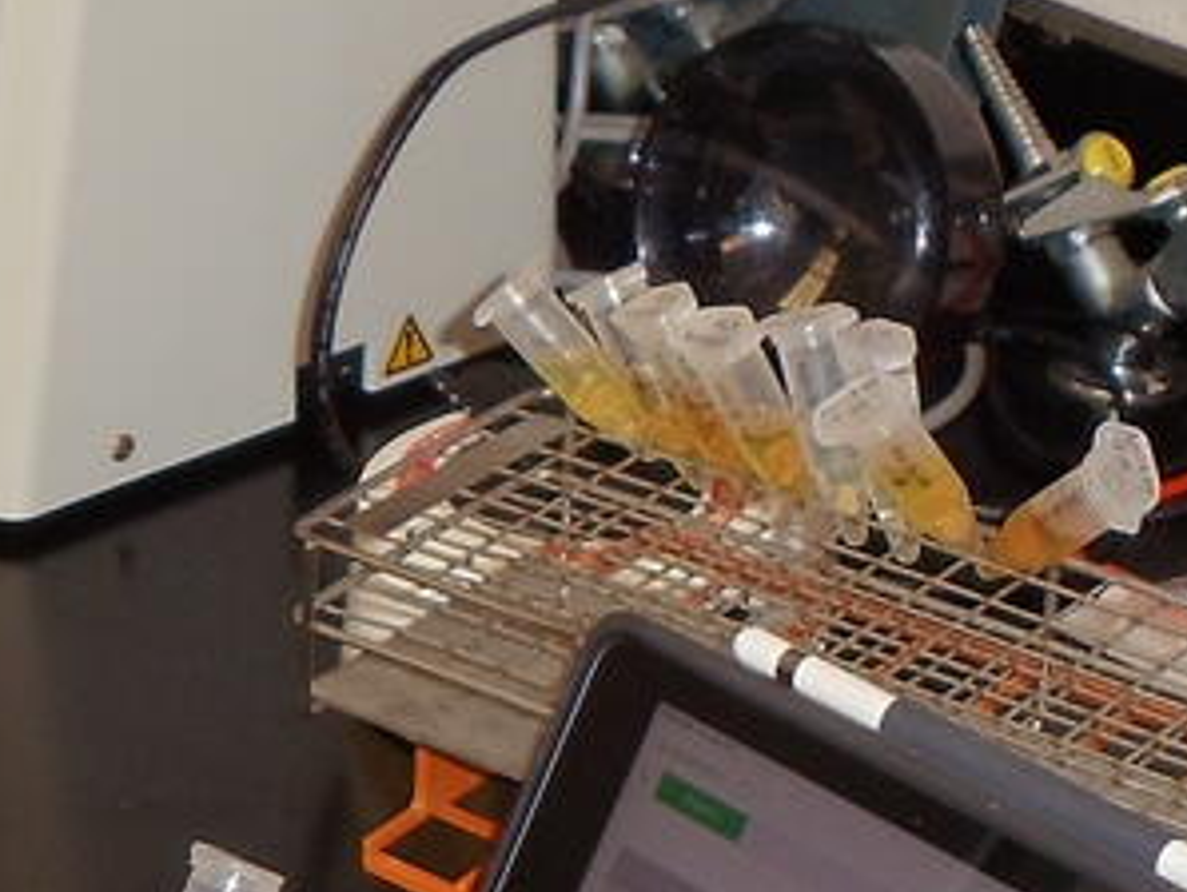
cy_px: 733
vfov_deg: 7.5
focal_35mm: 197
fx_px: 6761
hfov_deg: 9.9
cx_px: -119
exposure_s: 1/30
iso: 80
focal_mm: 6
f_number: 3.5
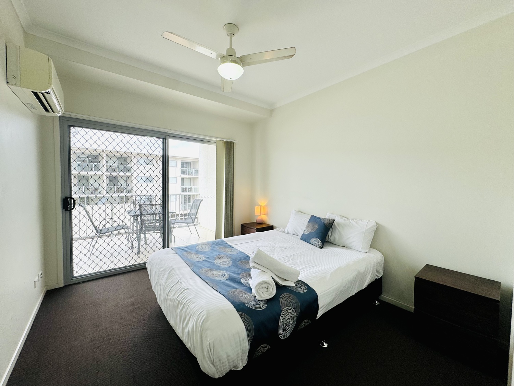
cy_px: 193
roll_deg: -0.4
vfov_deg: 85.7
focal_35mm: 14
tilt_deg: -0.2
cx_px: 257
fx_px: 208
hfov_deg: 102.1
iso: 40
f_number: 2.2
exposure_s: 1/195
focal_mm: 2.22
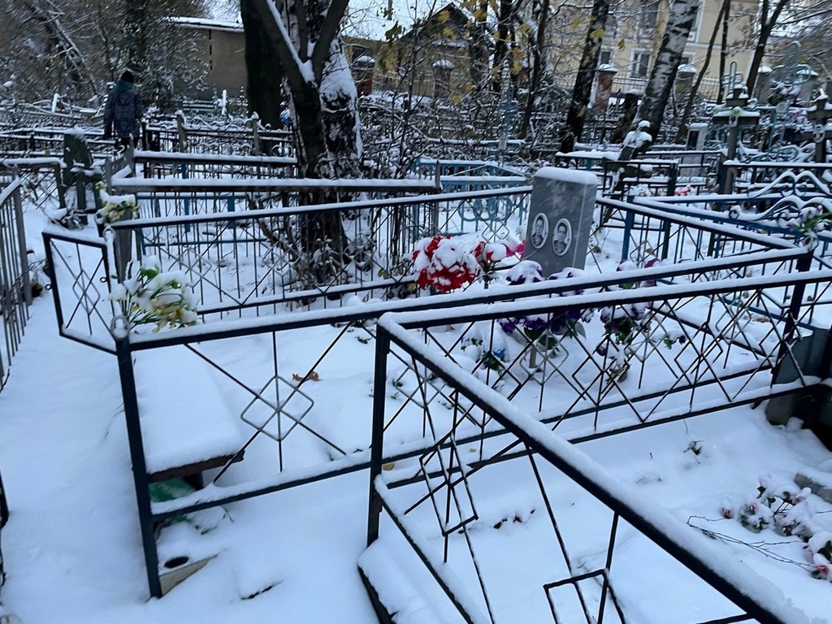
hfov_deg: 67.3
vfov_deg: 53.1
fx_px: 625
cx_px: 416
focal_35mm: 26
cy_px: 312
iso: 160
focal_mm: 4.2
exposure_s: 1/60
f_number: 1.6
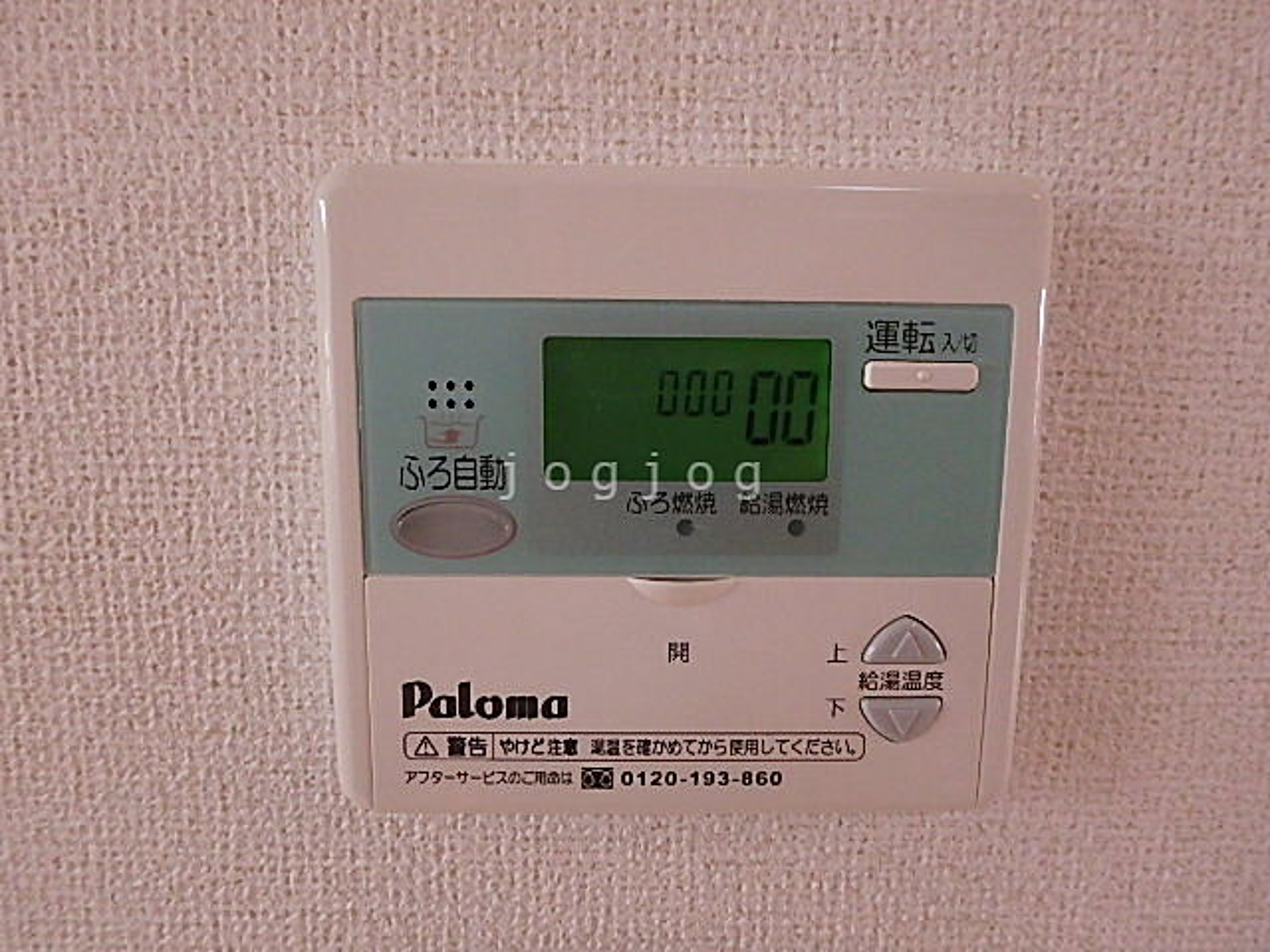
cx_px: 635
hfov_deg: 79.0
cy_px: 476
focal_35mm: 21
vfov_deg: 63.4
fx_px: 770
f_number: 3.5
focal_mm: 3.7
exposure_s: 1/200
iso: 800
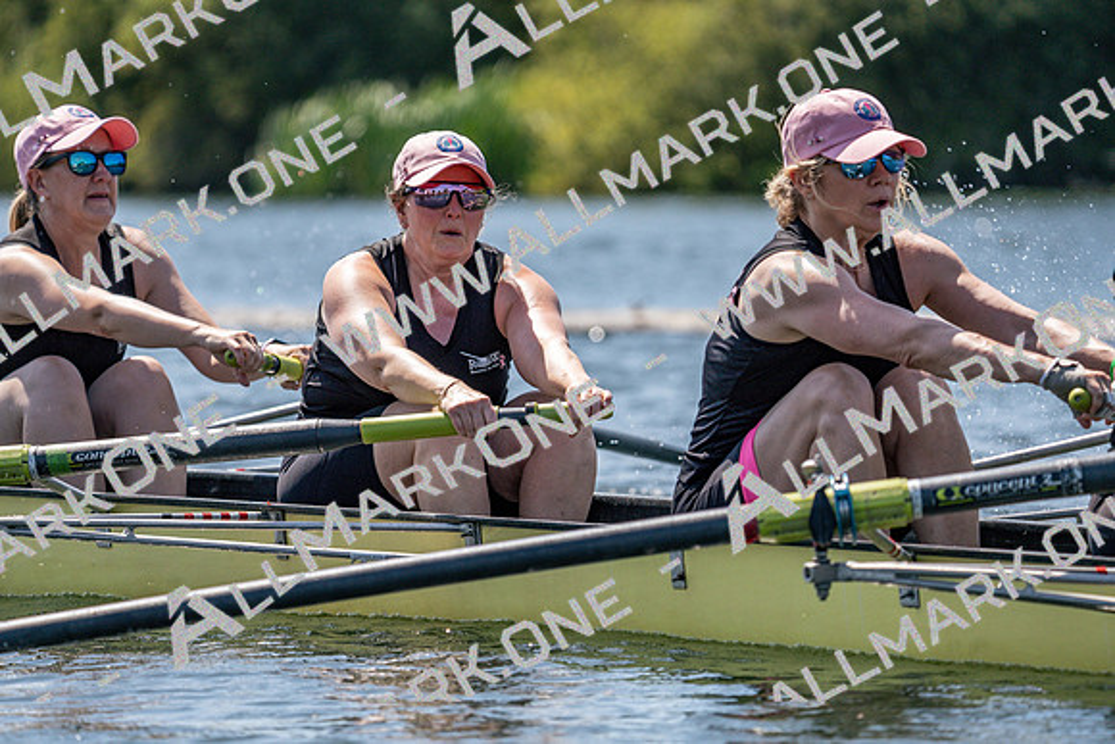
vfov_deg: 4.5
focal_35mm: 306
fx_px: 9479
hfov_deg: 6.7
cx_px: 558
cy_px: 372
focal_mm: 306
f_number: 6.3
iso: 400
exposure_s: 1/2000
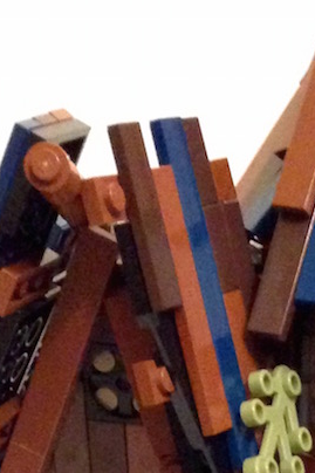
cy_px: 923
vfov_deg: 13.2
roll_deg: -4.6
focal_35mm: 136
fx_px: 1786
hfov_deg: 9.9
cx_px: 413
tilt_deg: -32.7
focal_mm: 4.12
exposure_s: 1/15
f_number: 2.4
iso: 640
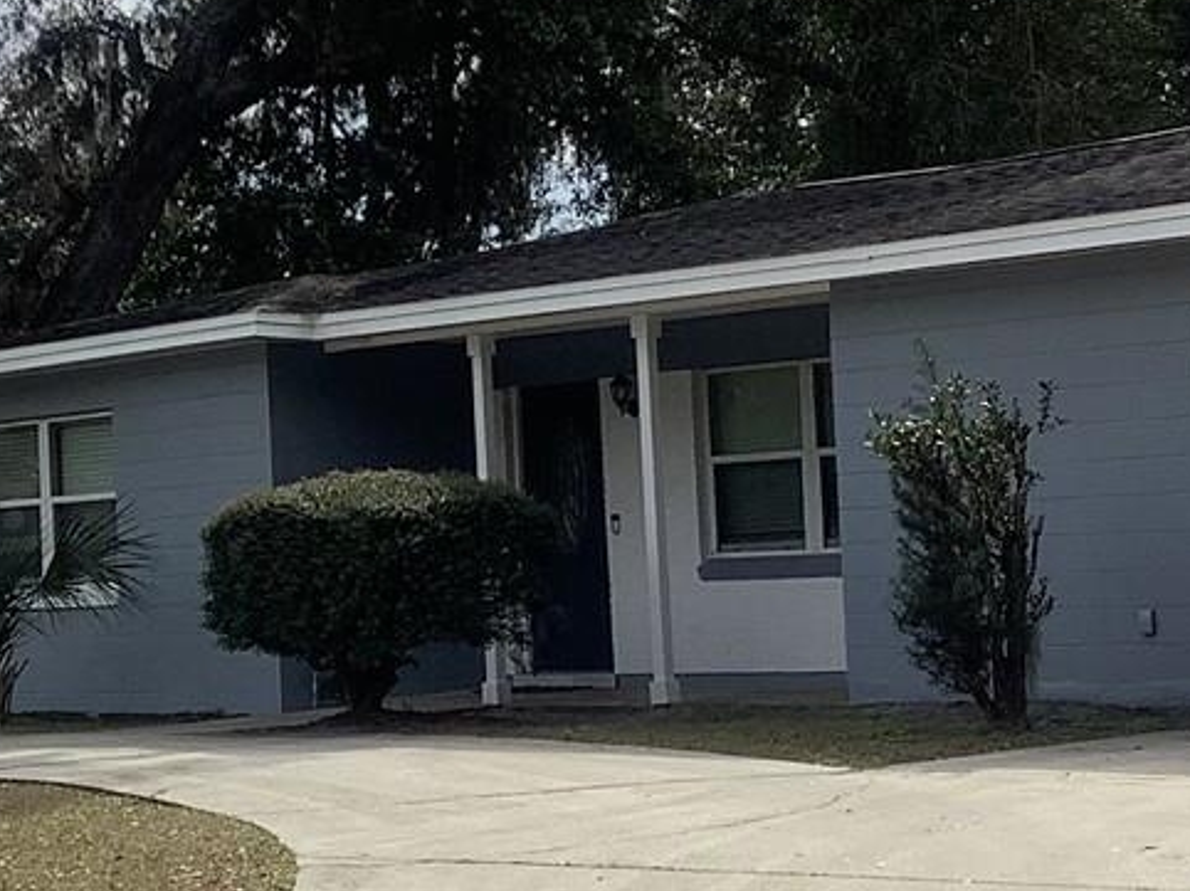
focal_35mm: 103
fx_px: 3539
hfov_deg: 18.9
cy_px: 417
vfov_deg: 14.4
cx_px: 198
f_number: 2.4
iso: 25
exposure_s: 1/1087
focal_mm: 3.3
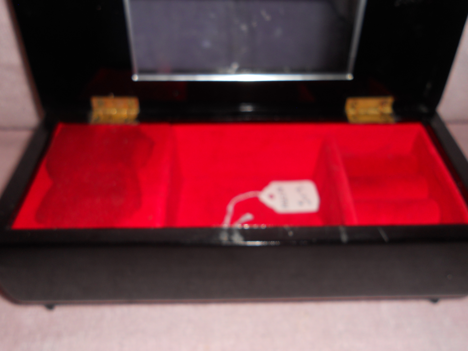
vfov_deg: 44.2
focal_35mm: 32
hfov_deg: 56.8
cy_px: 176
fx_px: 433
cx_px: 234
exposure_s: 1/25
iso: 80
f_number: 8.8
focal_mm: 5.8
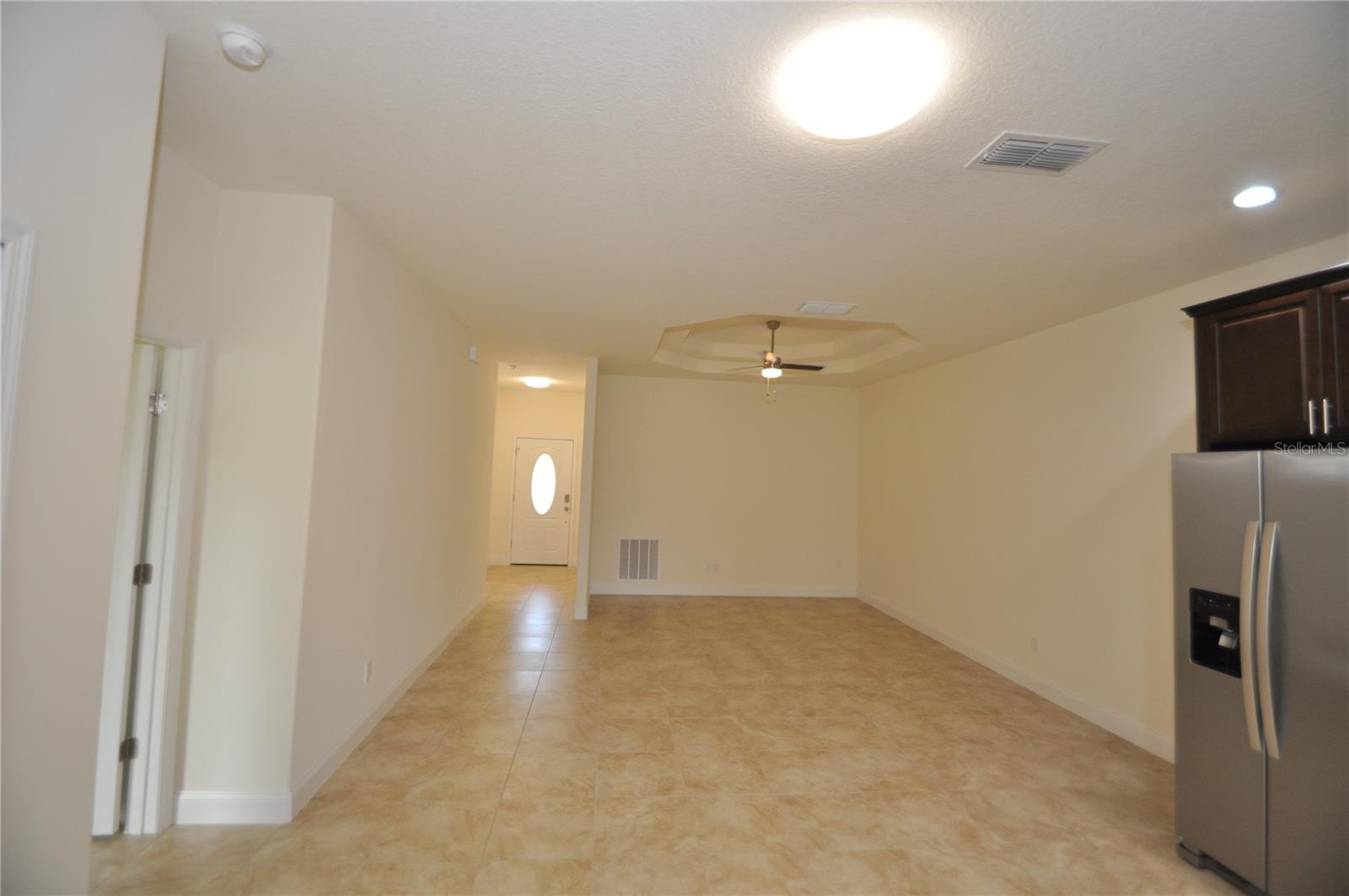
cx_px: 674
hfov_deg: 100.5
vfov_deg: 77.2
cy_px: 448
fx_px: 561
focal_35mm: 15
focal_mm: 10
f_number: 4
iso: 400
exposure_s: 1/60
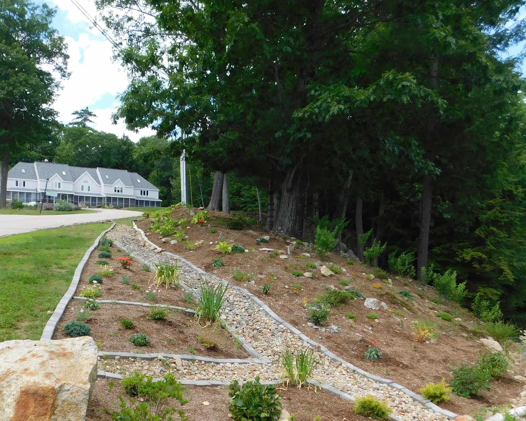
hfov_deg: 51.0
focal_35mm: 35
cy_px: 263
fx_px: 545
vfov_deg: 41.9
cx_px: 194
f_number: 3
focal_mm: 4
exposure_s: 1/640
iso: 125
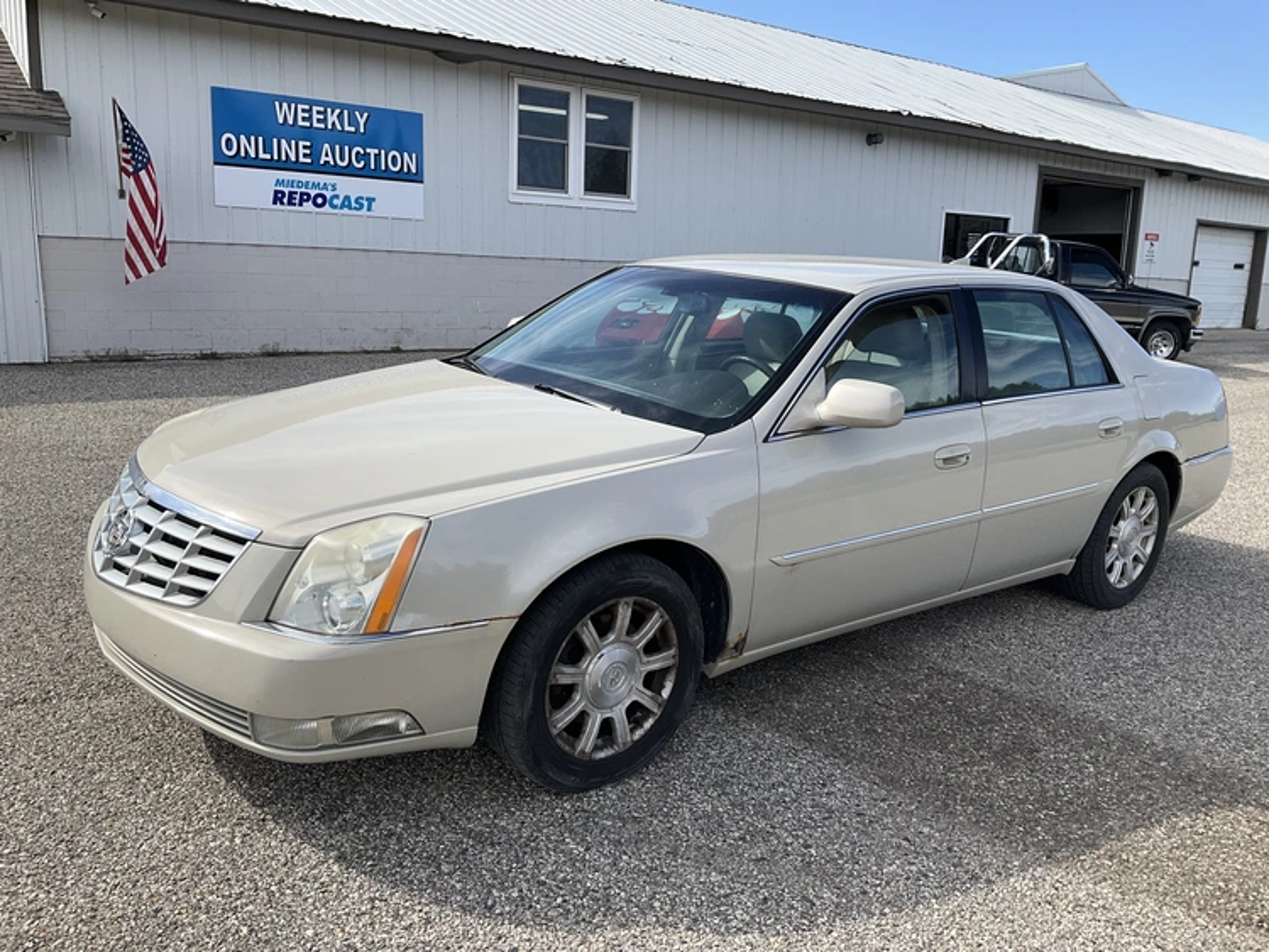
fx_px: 1063
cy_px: 476
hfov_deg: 61.6
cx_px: 634
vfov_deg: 48.3
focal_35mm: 29
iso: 25
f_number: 1.8
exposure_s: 1/1015
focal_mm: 3
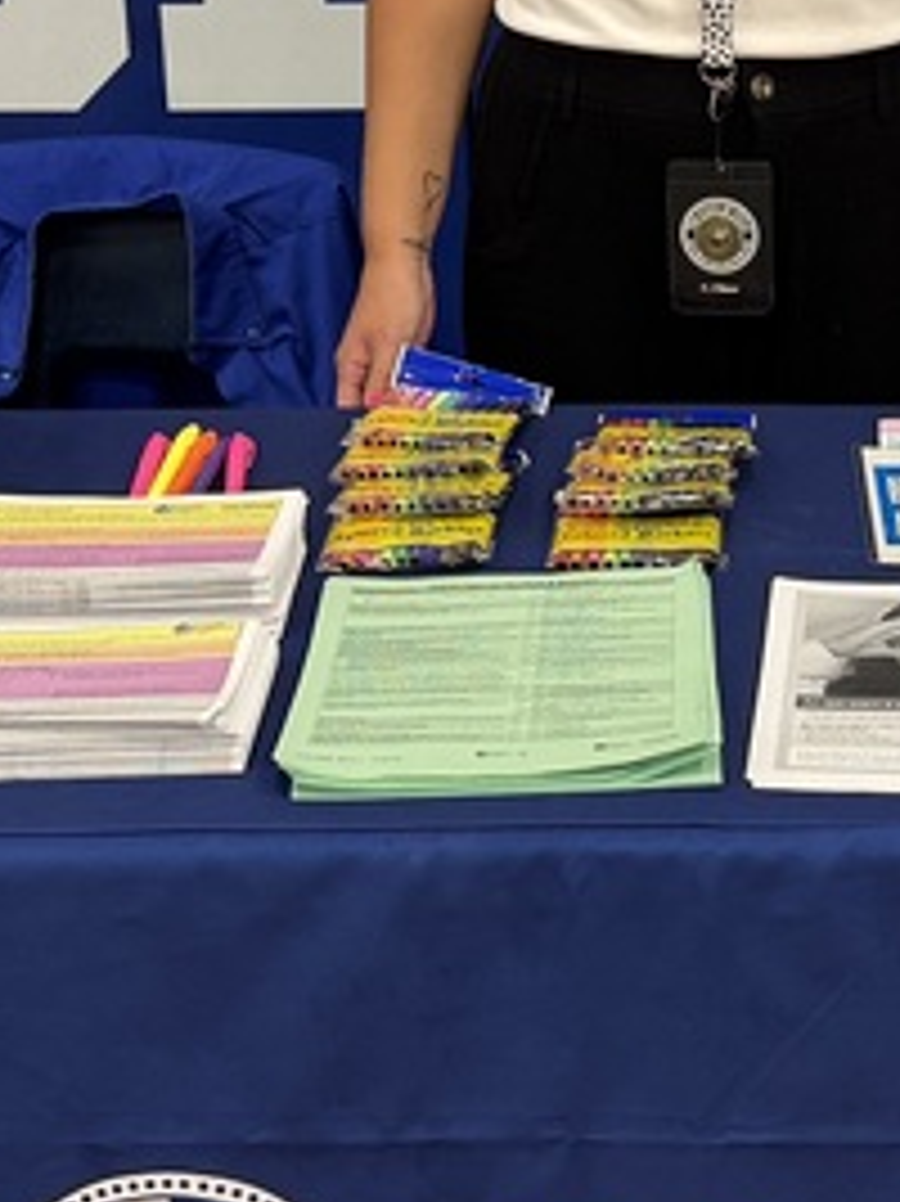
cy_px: 392
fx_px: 3192
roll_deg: +0.8
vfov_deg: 21.2
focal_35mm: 92
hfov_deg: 15.9
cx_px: 770
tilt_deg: -18.3
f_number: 1.78
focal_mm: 6.76
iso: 250
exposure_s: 1/60
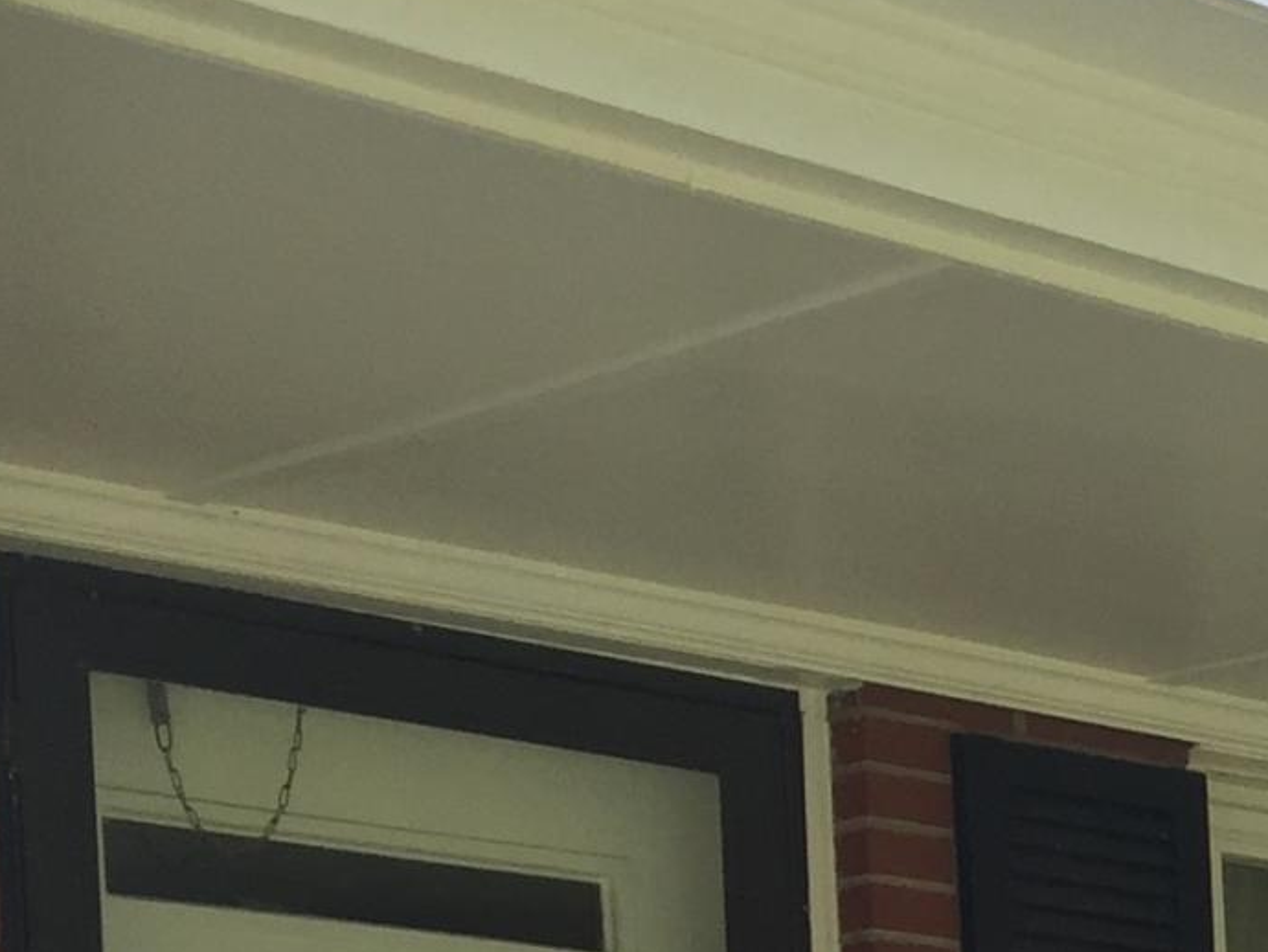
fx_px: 4617
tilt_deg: -0.5
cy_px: 1867
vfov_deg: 10.8
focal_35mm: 126
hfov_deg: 13.7
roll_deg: +1.5
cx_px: 2413
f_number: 2.2
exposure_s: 1/860
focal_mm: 4.15
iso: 32
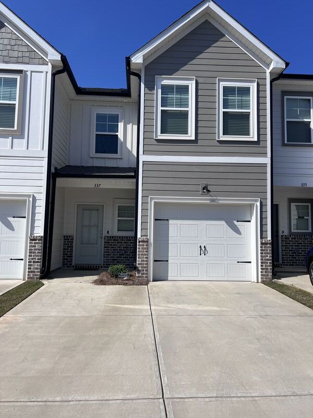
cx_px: 156
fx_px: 313
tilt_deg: +5.0
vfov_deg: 67.3
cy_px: 209
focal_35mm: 26
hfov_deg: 53.1
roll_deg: -0.6
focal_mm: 5.7
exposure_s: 1/7463
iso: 50
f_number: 1.5
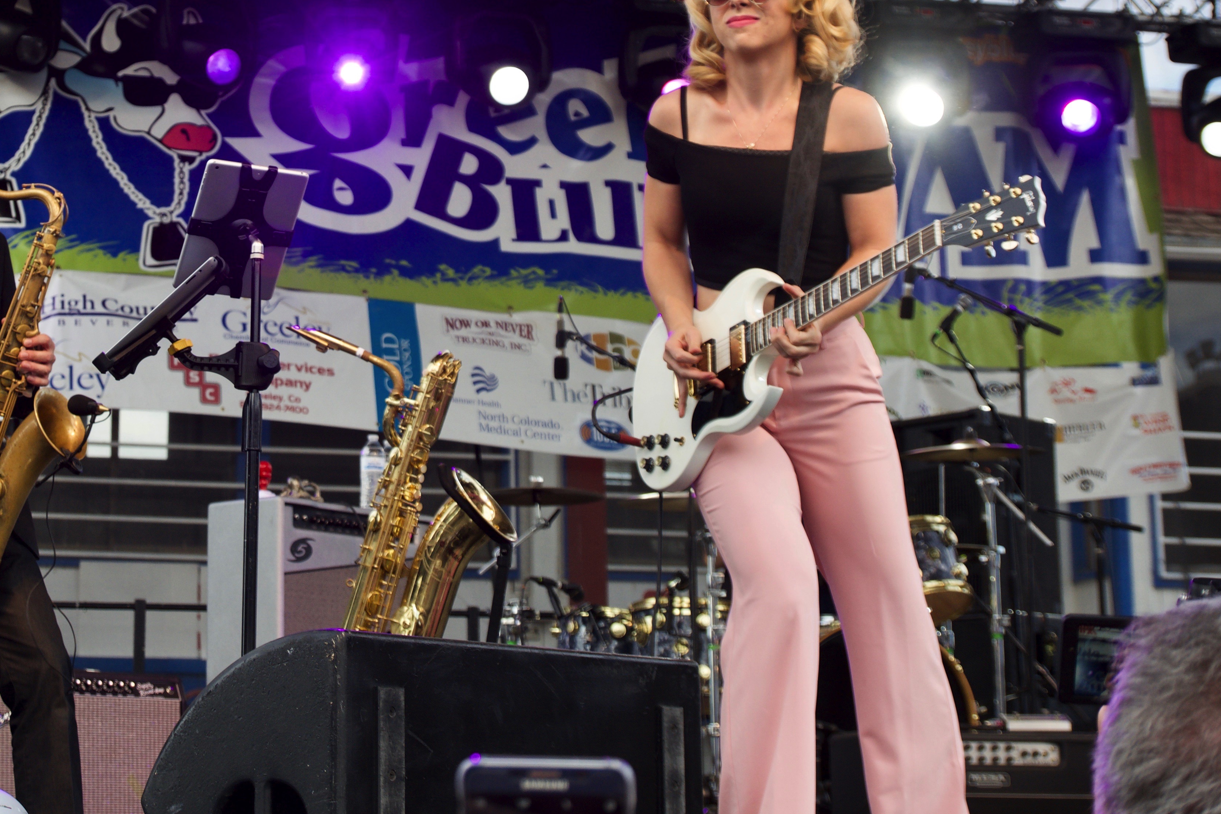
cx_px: 329
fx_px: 2846
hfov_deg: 24.0
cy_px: 173
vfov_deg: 16.2
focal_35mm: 84
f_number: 4
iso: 180
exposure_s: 1/200
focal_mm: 31
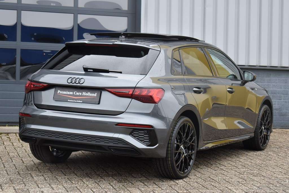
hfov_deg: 26.0
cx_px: 144
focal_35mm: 78
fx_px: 626
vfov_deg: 17.5
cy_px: 96
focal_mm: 52
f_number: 5.6
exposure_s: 1/100
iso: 400
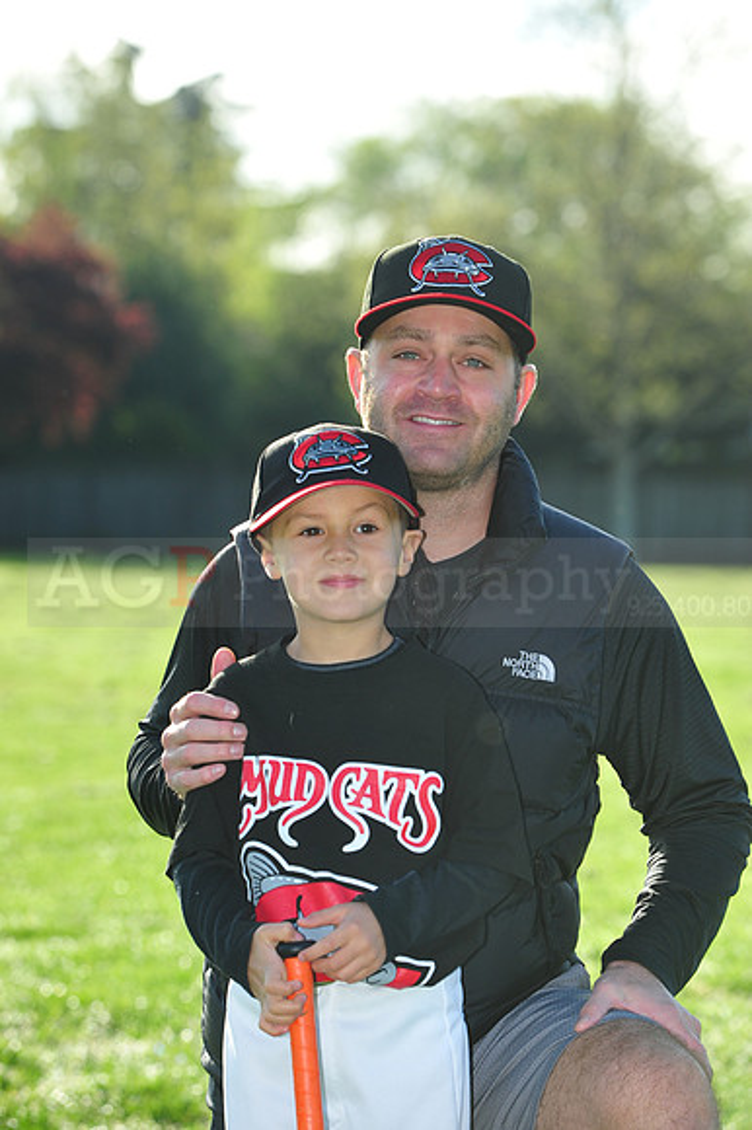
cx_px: 376
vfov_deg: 13.3
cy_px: 565
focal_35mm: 155
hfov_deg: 8.8
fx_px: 4862
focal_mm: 155
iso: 400
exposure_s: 1/640
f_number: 7.1
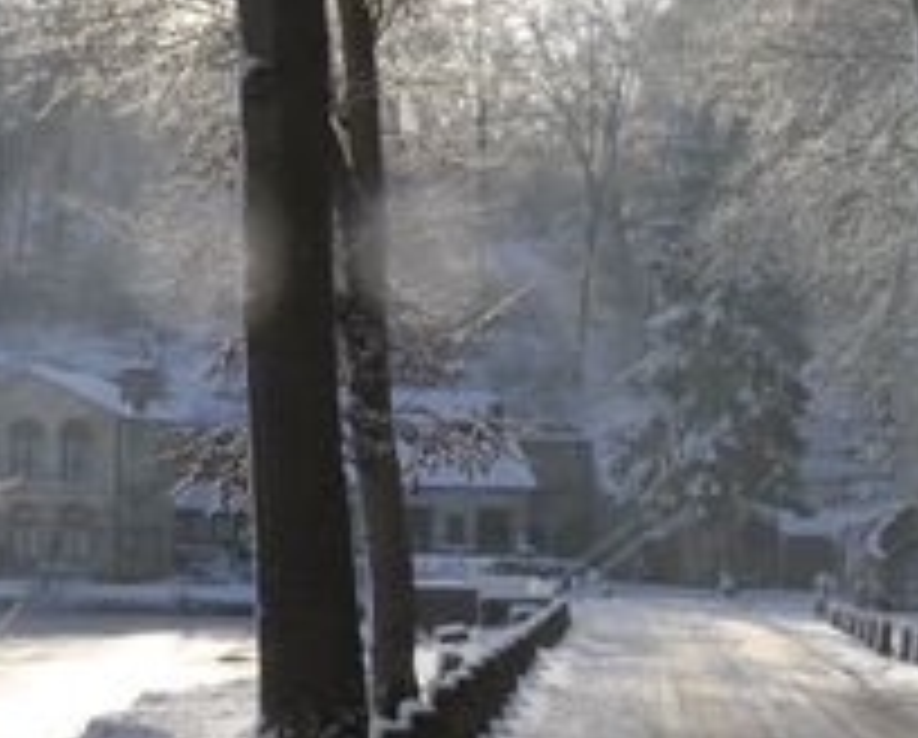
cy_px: 502
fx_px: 2695
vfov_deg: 15.6
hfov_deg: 19.2
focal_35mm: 99
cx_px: 680
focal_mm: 18
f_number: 16
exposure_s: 1/200
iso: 200
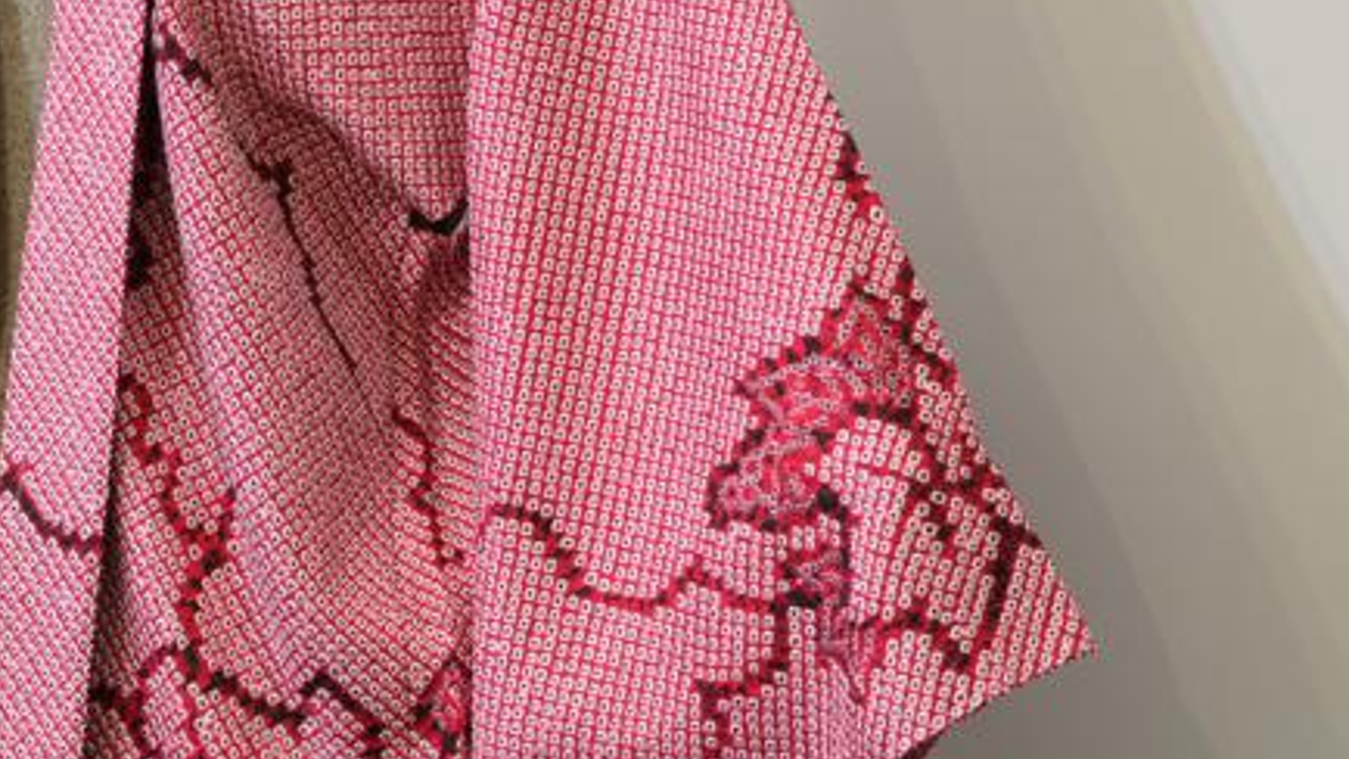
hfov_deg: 14.4
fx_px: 5329
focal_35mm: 149
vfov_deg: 8.1
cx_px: 609
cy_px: 393
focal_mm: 57
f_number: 4
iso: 640
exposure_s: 1/60
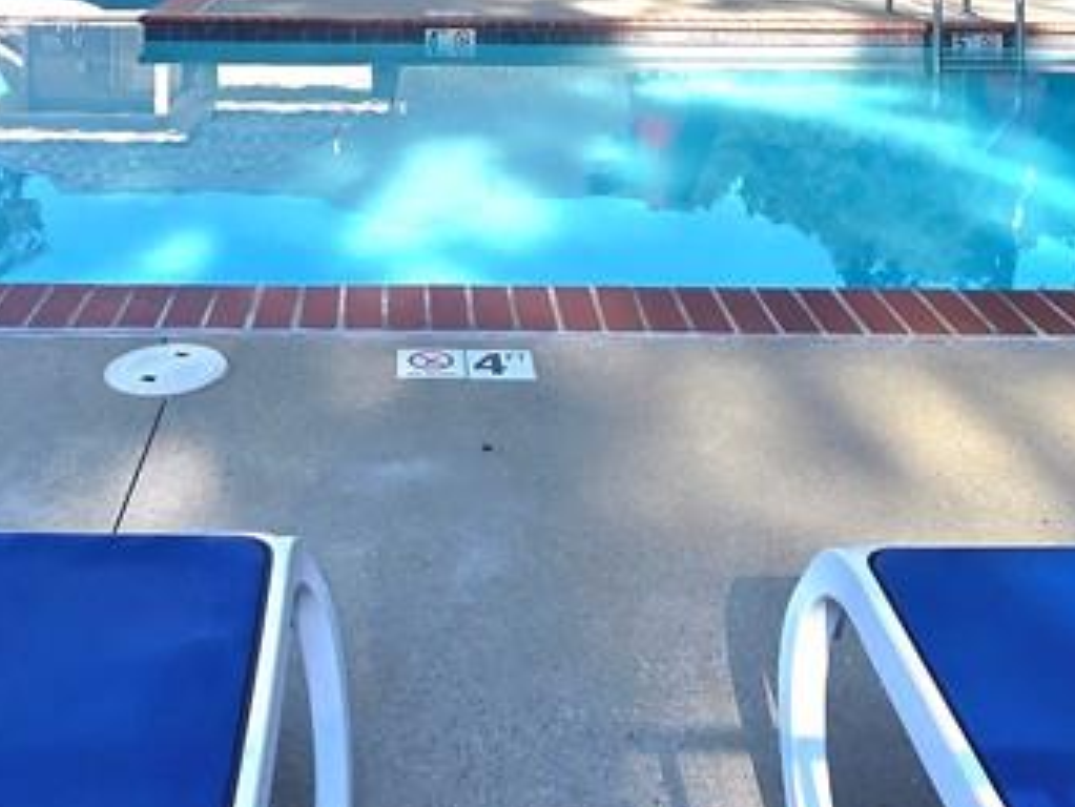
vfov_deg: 31.2
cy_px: -154
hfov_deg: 47.6
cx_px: 432
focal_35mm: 39
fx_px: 1212
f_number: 2.2
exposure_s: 1/1250
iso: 50
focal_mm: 2.2
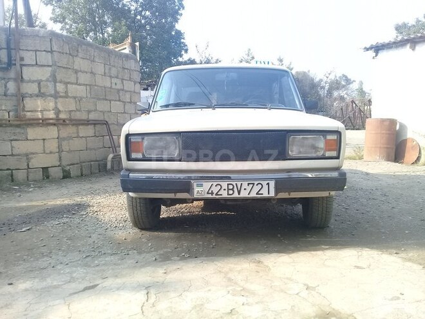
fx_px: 381
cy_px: 160
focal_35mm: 31
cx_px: 212
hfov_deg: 58.4
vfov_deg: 45.4
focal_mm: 3.3
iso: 50
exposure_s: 1/245
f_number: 2.2
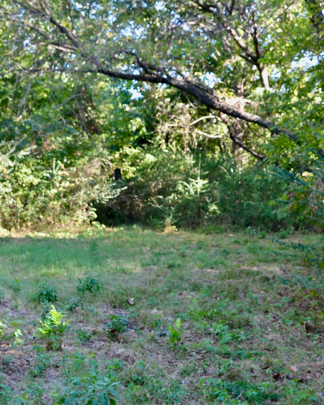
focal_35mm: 73
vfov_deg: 26.0
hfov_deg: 20.9
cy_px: 231
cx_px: 108
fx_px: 875
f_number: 5
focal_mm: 34
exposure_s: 1/100
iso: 320
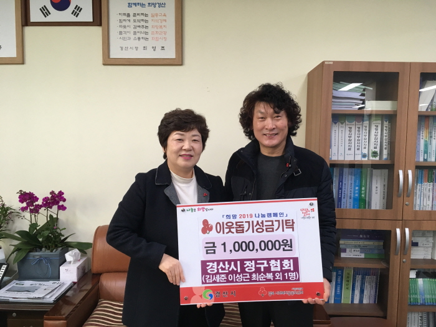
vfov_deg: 48.2
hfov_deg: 61.7
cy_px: 164
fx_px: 365
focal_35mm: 29
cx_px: 218
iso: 50
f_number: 2.2
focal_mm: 4.15
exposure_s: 1/33
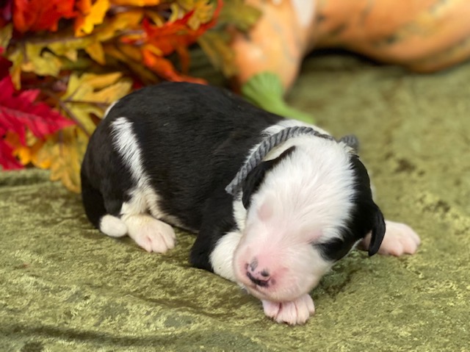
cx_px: 235
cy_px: 176
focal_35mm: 52
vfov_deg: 28.0
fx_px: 706
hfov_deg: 36.8
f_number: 2
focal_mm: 6
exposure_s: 1/60
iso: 160
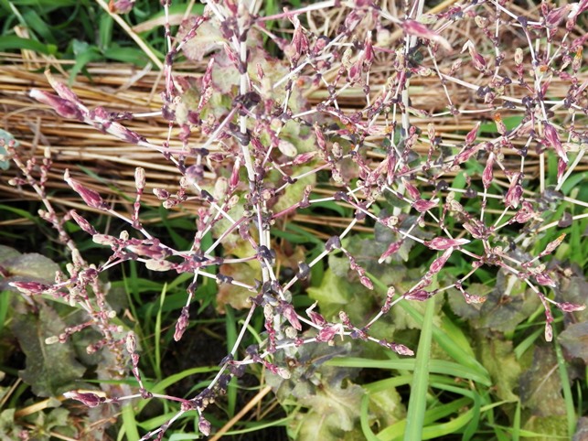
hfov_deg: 38.9
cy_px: 220
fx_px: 832
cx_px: 294
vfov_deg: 29.7
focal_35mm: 49
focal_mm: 8.9
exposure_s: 1/100
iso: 80
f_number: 4
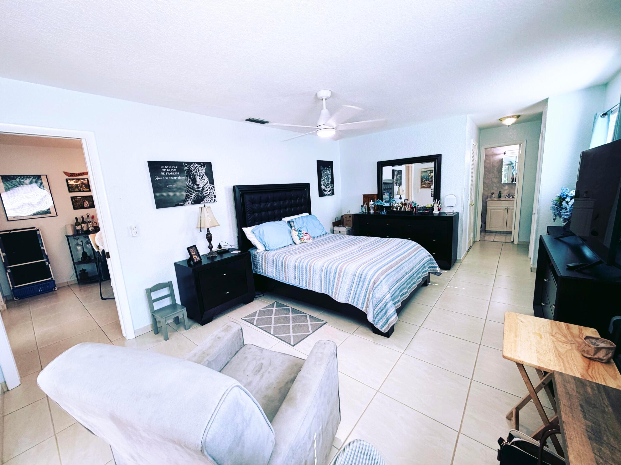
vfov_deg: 85.7
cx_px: 310
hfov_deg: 102.1
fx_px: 251
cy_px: 232
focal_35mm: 14
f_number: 2.2
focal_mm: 2.22
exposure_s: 1/120
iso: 160
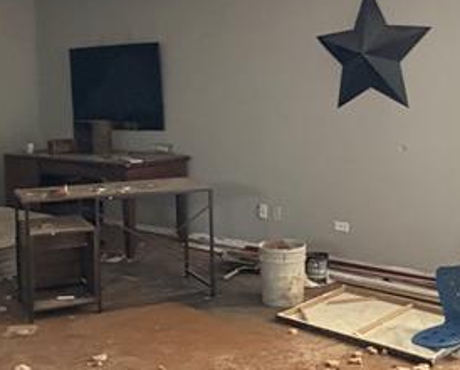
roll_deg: +1.4
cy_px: 141
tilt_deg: -5.1
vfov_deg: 29.6
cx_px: 208
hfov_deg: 36.6
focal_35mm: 51
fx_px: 695
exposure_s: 1/37
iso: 1000
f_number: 2.2
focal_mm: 2.22
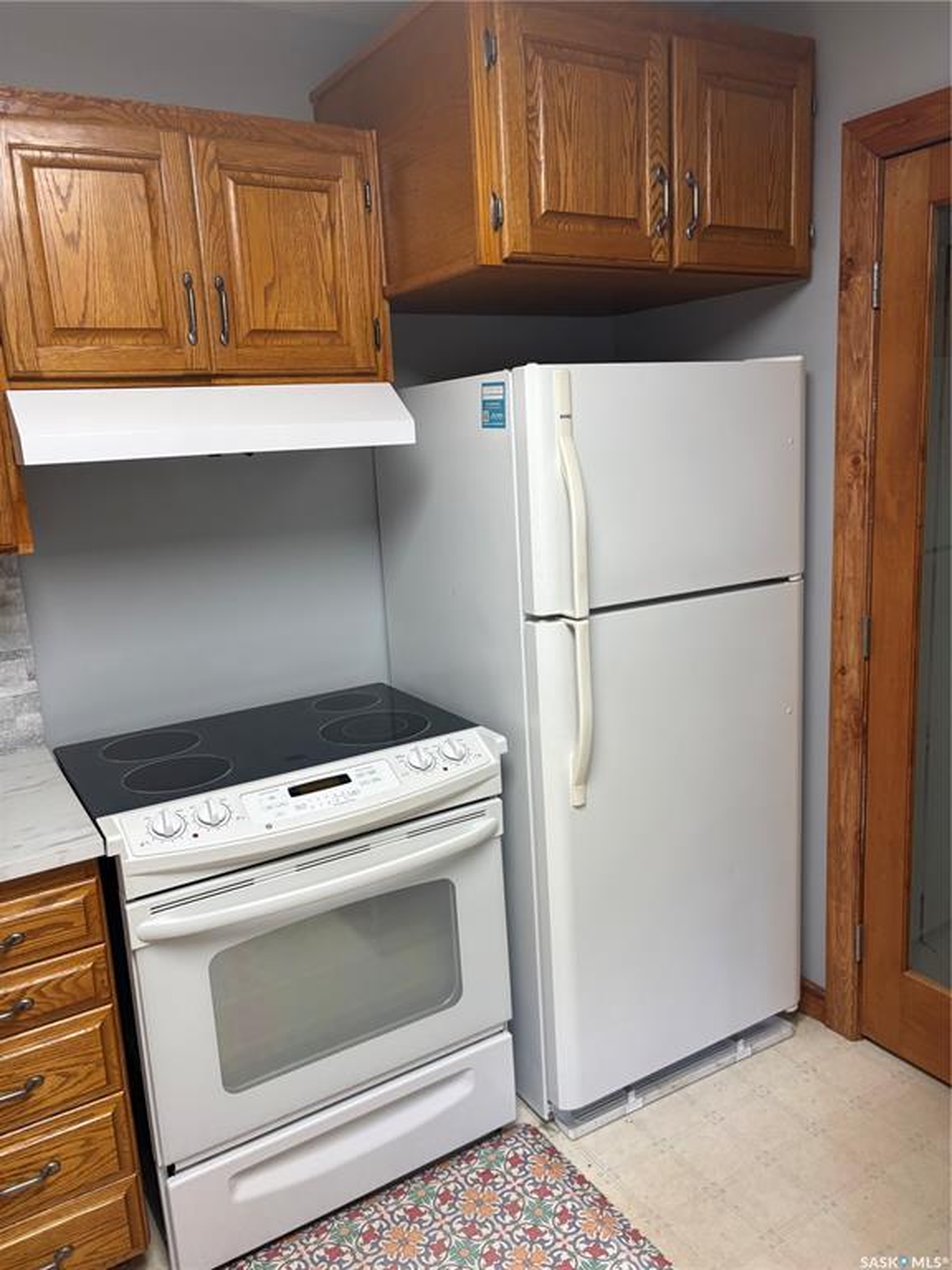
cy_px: 635
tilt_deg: -11.3
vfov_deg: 67.3
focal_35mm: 26
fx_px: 953
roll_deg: +3.9
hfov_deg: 53.1
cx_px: 476
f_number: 1.6
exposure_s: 1/120
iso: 125
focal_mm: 5.96
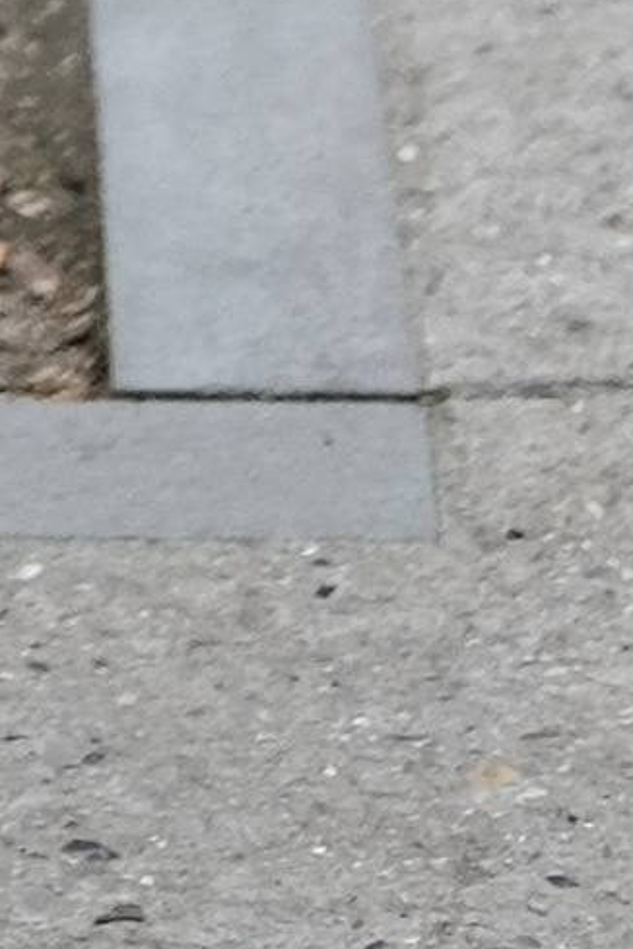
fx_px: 10971
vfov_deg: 4.7
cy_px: -1859
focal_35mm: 416
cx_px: -1445
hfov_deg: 3.2
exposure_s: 1/4000
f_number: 2
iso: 800
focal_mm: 35
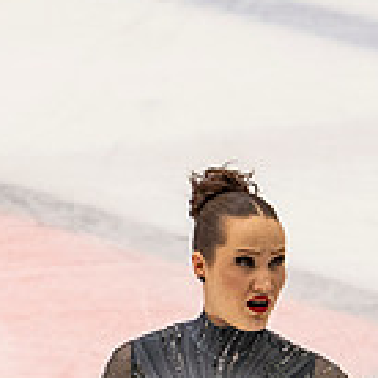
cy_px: 372
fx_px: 10637
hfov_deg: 2.0
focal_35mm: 861
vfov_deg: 2.0
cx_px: -411
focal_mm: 122
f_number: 4
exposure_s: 1/500
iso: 800
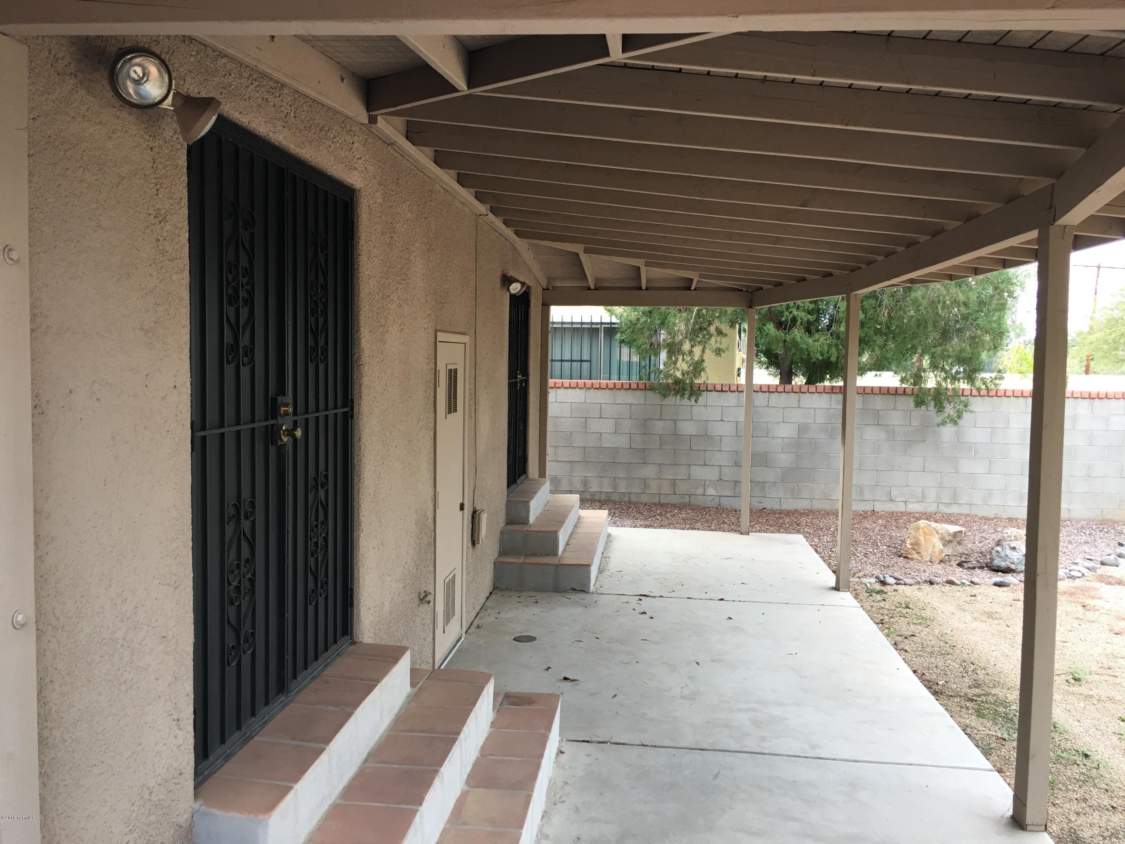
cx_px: 562
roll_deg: -2.3
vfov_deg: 48.2
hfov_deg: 61.7
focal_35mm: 29
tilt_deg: -2.2
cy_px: 422
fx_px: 942
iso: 25
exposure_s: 1/40
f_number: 2.2
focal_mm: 4.15
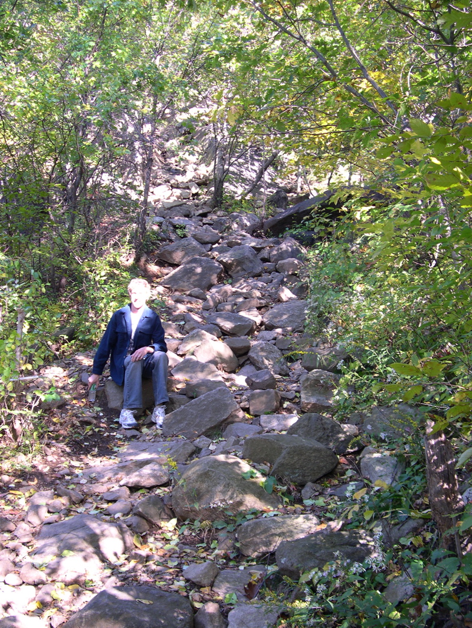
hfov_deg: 37.7
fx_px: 691
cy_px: 314
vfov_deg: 49.0
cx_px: 236
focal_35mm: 38
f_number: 2.8
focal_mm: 8
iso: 100
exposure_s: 1/35.3
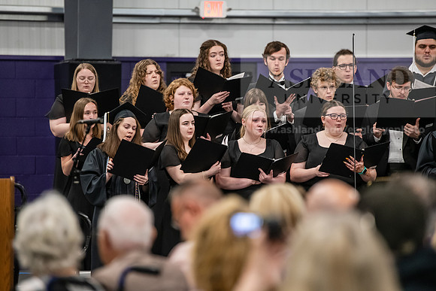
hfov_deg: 10.8
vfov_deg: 7.2
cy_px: 146
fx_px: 2302
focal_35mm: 190
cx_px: 218
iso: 3200
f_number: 3.5
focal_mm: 190
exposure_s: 1/200
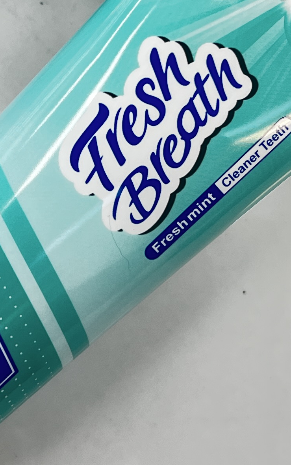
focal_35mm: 94
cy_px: 118
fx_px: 1192
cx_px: -10
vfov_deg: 21.9
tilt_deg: -82.8
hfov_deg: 13.7
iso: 100
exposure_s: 1/100
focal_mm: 5.7
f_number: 1.5
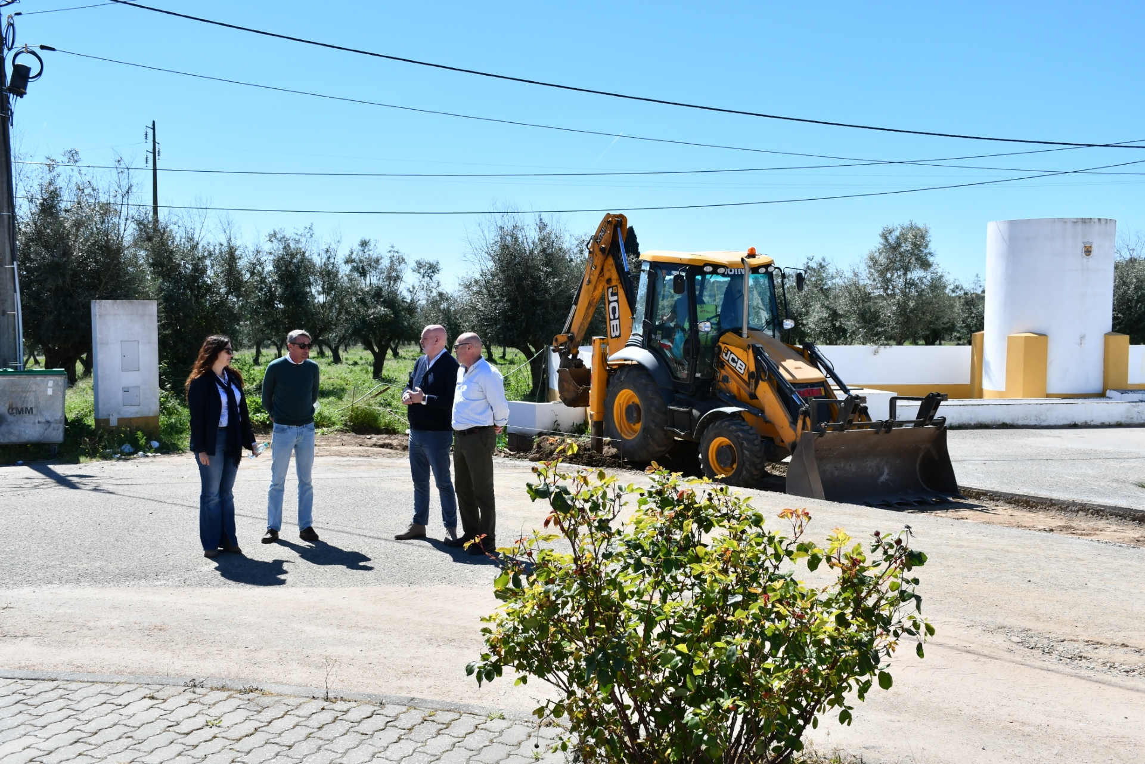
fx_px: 1145
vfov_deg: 36.9
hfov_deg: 53.1
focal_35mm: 36
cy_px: 382
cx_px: 572
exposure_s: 1/640
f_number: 6.3
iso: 200
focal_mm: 24
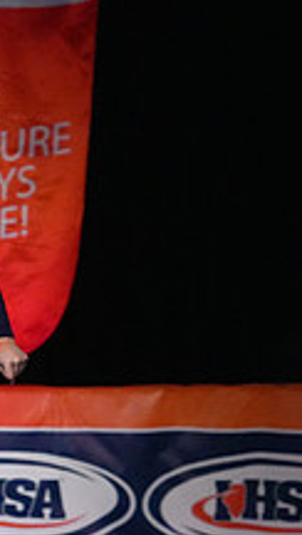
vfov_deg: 3.3
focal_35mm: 661
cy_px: 333
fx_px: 9381
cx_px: -406
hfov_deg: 1.8
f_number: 5.6
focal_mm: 235
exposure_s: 1/1250
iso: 16000
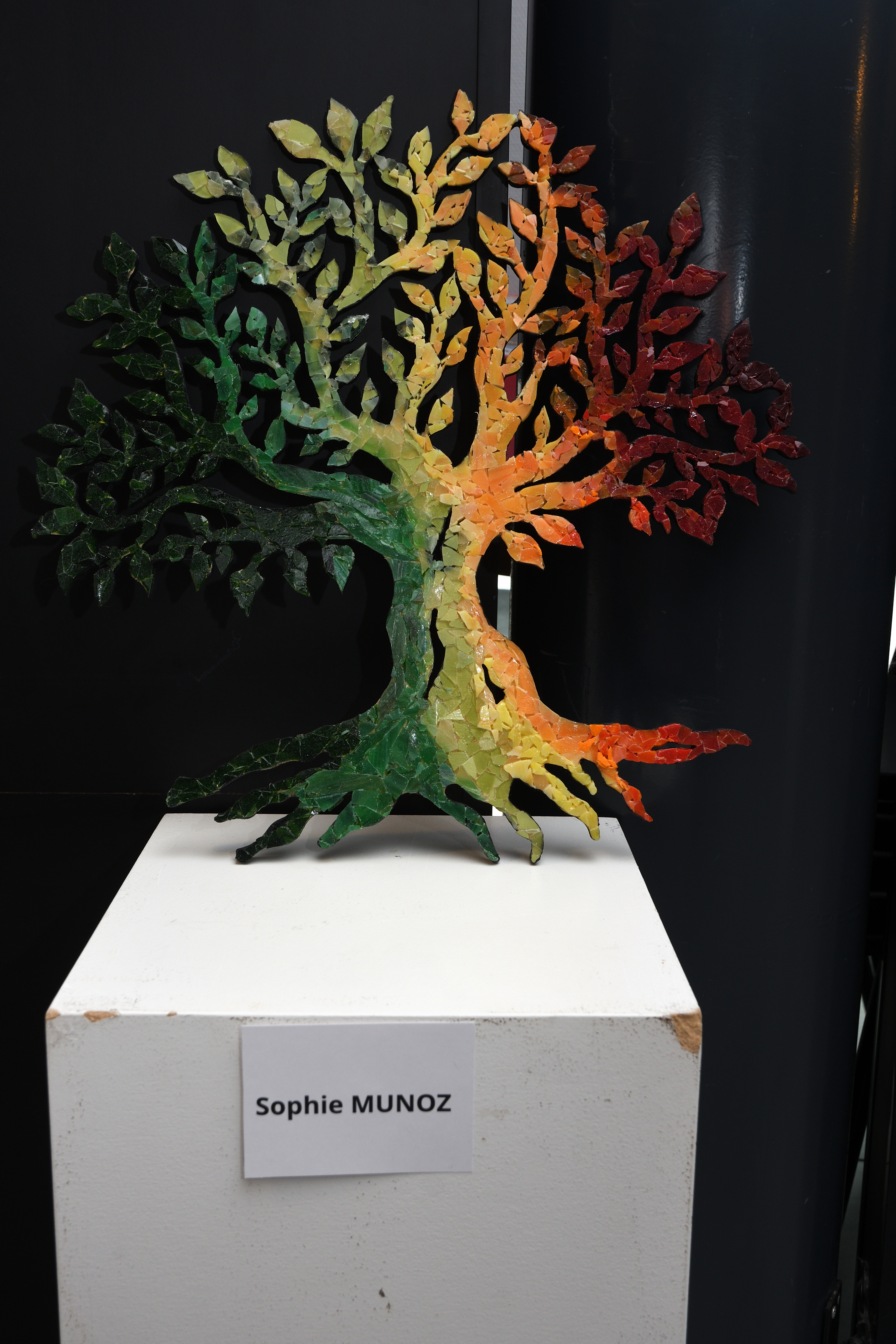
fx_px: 1381
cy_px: 672
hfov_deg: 35.9
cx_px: 448
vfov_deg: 51.9
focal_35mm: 37
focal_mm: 25
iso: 200
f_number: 5.6
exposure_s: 1/60
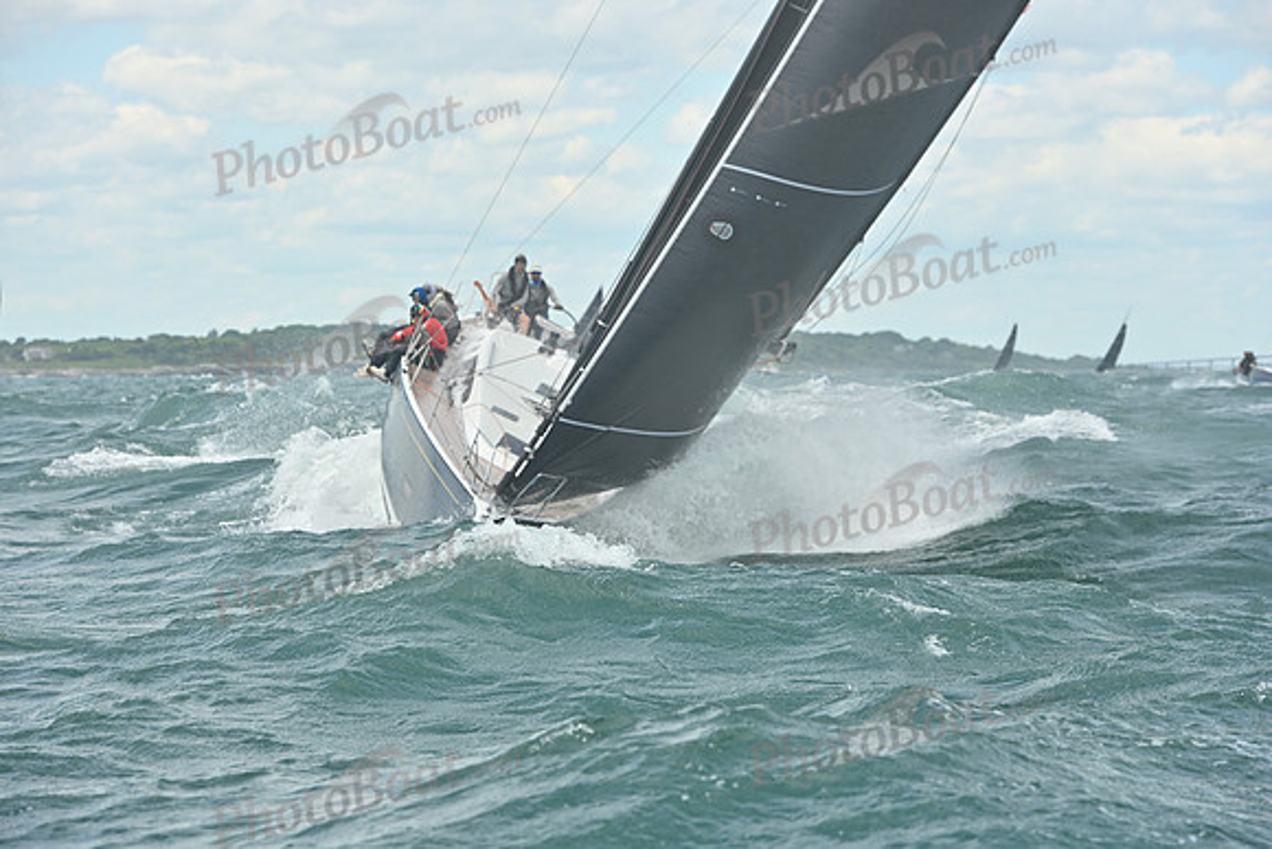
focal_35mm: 130
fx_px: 4594
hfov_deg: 15.8
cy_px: 424
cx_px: 636
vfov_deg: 10.6
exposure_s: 1/1250
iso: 250
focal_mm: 130
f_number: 7.1
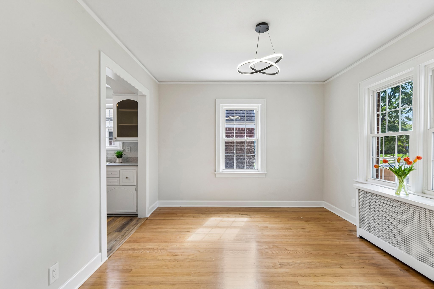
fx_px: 193
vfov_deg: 73.7
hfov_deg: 96.7
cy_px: 144
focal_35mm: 16
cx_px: 217
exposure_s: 1/25
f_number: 9
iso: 160
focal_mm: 16
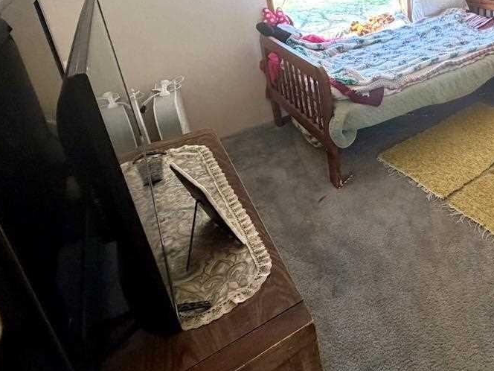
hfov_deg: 56.5
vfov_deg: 48.2
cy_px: 69
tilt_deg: -21.4
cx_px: 443
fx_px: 385
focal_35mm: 27
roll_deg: +0.1
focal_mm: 2.22
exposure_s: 1/71
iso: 320
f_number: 2.2
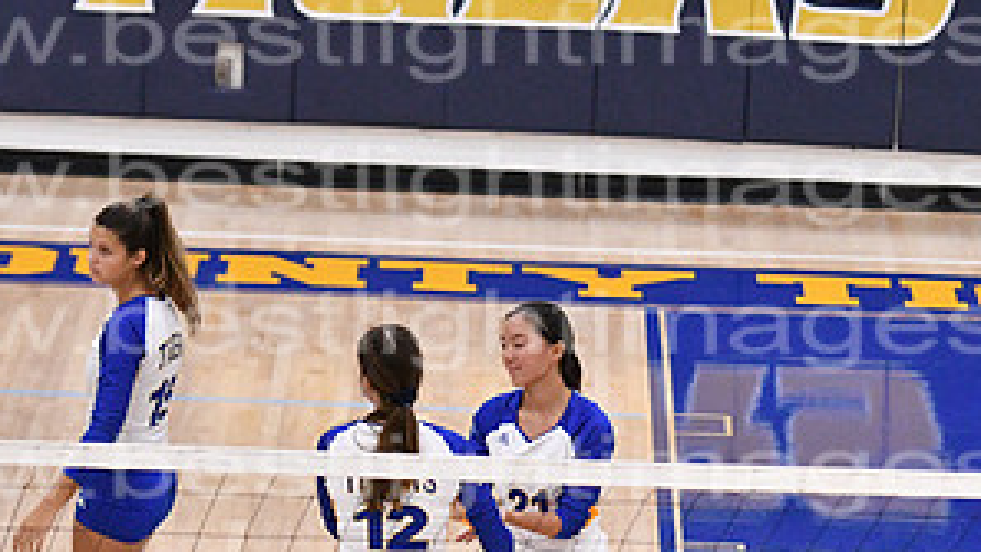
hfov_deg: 6.9
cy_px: 547
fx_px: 8141
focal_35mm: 313
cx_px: 548
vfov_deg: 3.9
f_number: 3.2
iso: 6400
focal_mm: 102
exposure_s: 1/1000
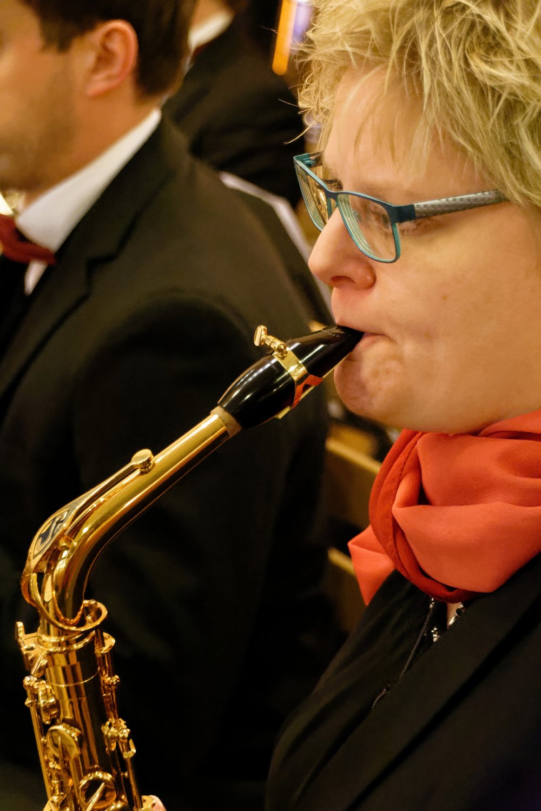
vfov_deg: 18.2
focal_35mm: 112
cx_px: 270
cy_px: 406
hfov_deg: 12.2
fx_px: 2536
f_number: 5
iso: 25600
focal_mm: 75
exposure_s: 1/100
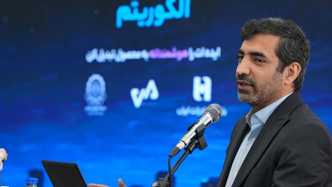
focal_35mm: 160
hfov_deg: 13.4
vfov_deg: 7.6
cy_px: 112
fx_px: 1409
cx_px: 161
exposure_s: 1/125
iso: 1250
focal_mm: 148
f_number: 4
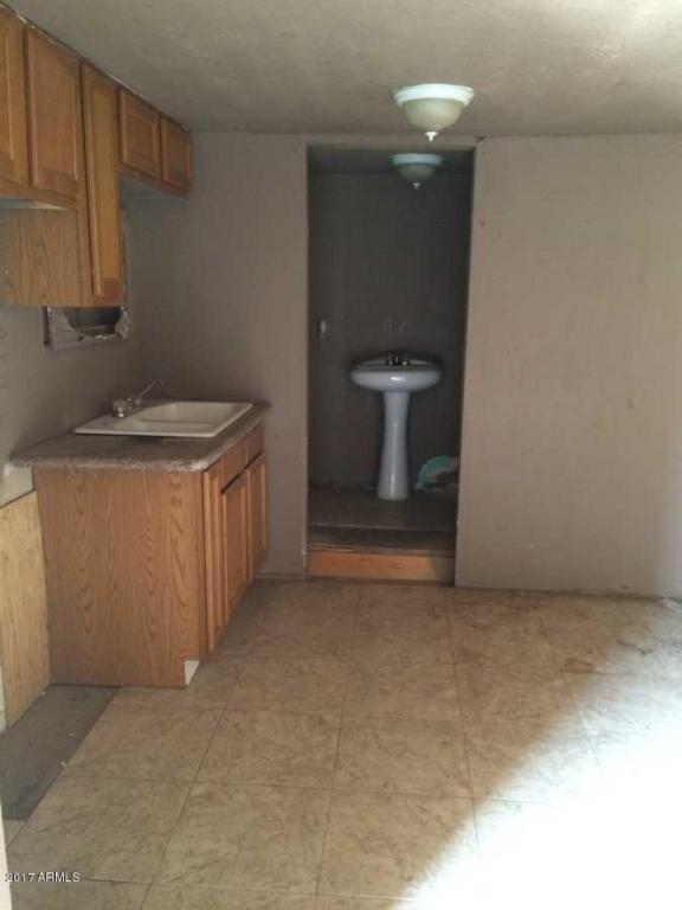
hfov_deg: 48.2
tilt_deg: -12.7
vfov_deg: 61.7
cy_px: 455
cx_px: 341
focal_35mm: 29
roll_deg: +0.3
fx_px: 762
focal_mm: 4.15
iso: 320
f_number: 2.2
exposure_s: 1/15
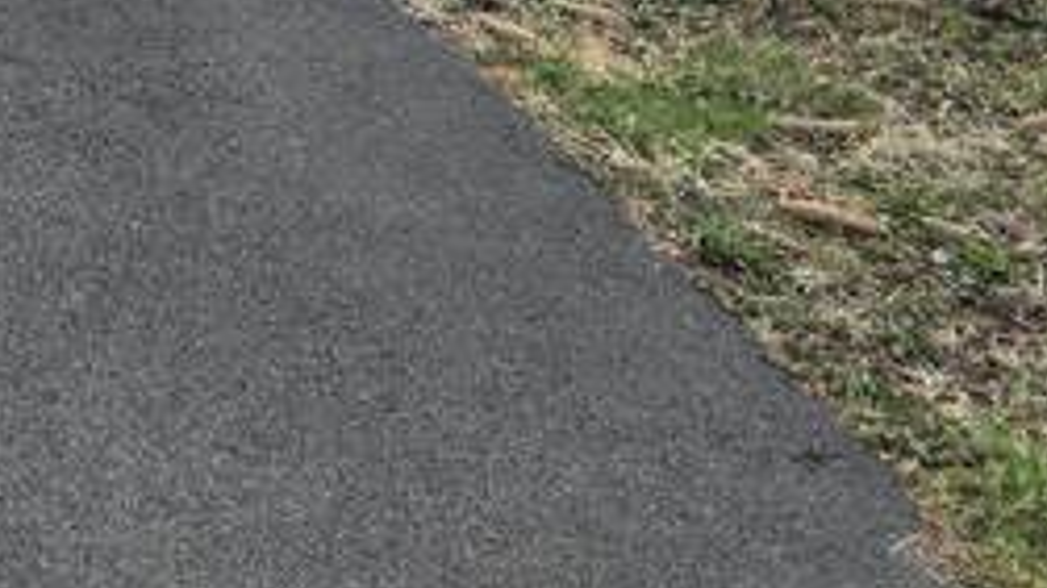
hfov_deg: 16.0
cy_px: -738
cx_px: -259
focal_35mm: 128
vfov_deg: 8.7
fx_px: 3552
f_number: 1.8
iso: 25
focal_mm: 5.4
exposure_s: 1/2088
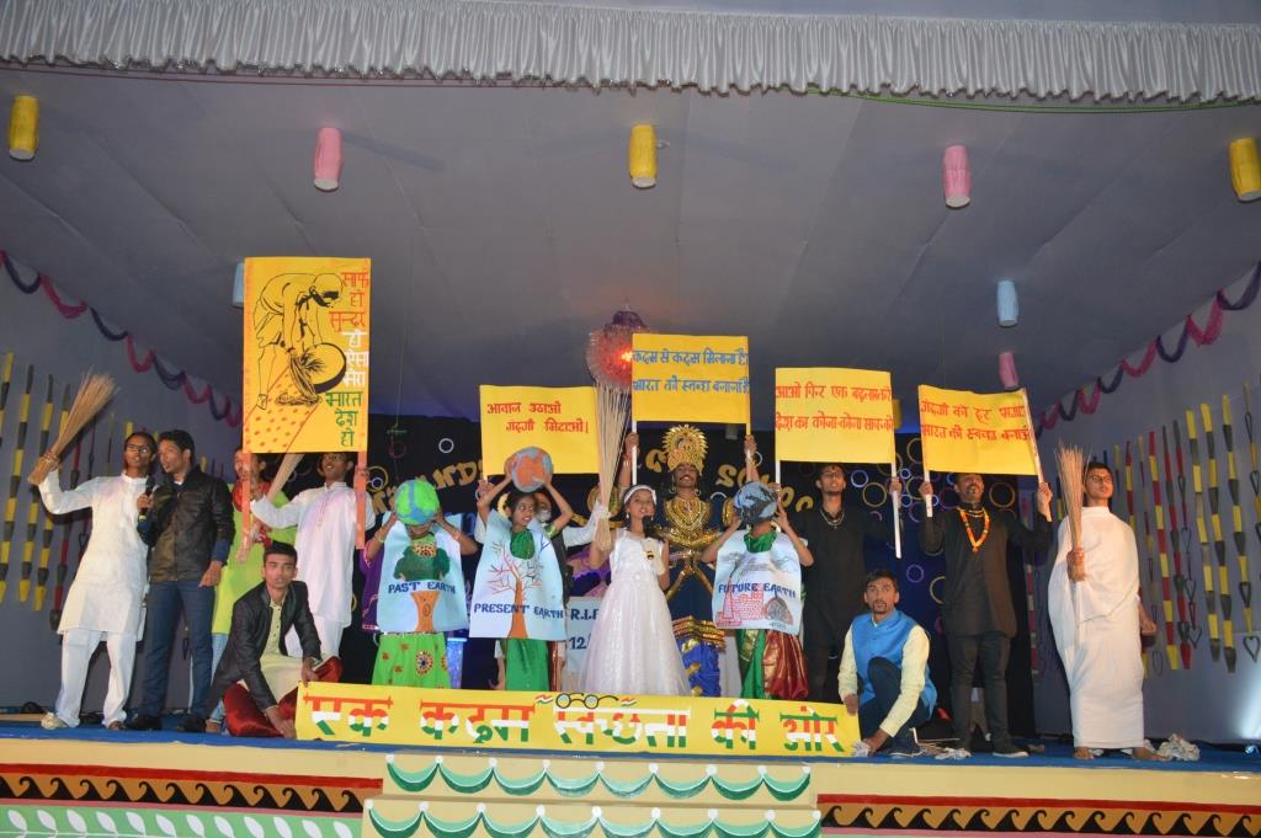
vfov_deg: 43.5
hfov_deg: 62.0
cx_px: 630
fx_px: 1050
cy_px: 419
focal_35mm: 30
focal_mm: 20
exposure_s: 1/80
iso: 800
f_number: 6.3
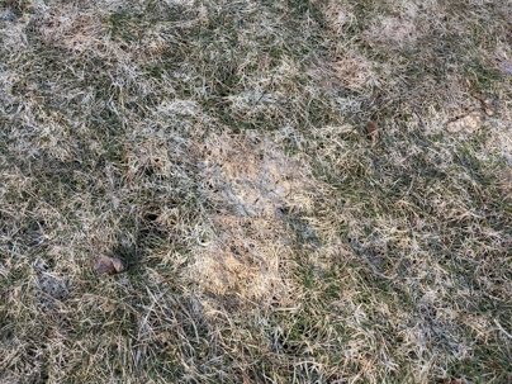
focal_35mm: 27
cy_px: 192
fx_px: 399
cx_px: 256
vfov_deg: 51.4
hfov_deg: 65.3
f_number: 1.73
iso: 57
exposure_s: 1/600
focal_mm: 4.38
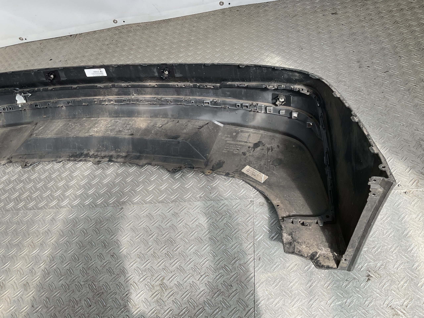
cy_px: 159
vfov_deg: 48.2
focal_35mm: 29
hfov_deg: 61.7
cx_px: 212
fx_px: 355
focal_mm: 3
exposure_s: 1/348
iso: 16
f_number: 1.8
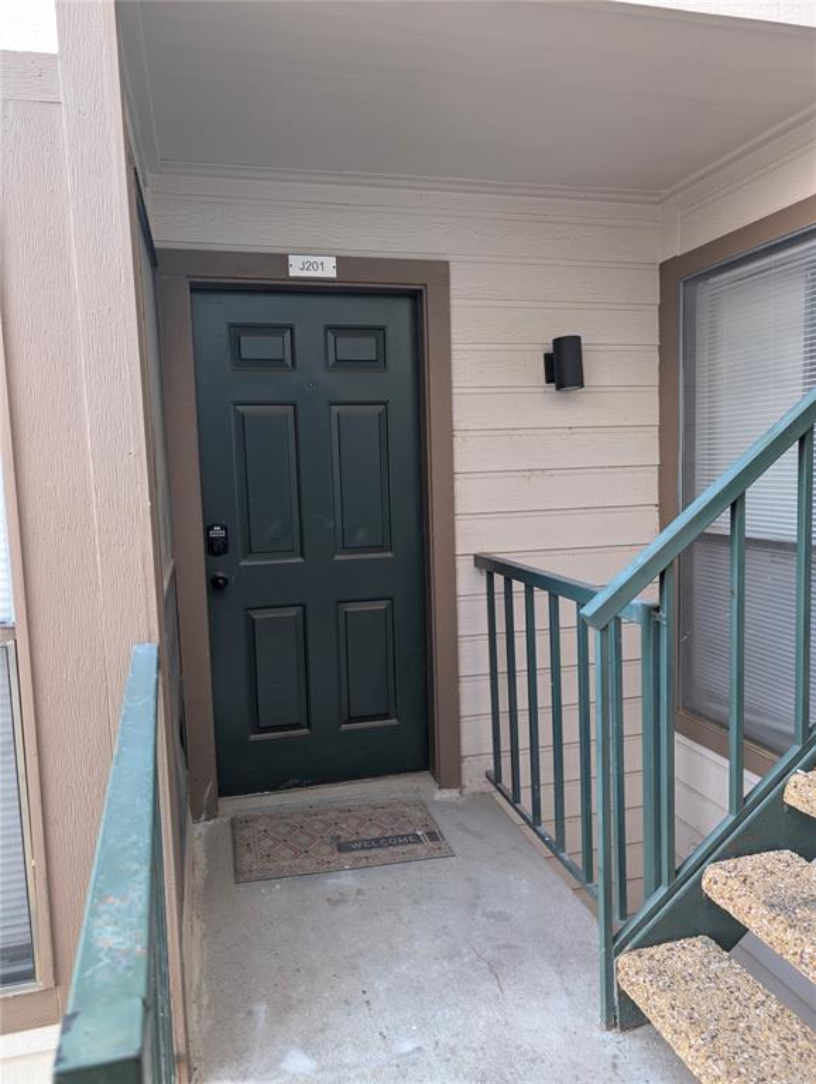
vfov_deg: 71.5
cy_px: 542
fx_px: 753
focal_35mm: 24
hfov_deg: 56.9
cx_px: 408
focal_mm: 6.9
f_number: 1.68
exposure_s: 1/27.1
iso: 27
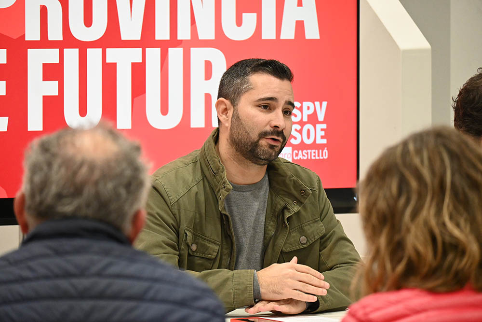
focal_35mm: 225
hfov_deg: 9.1
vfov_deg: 6.1
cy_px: 161
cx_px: 241
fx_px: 3013
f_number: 5.3
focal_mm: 150
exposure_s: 1/250
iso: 3200
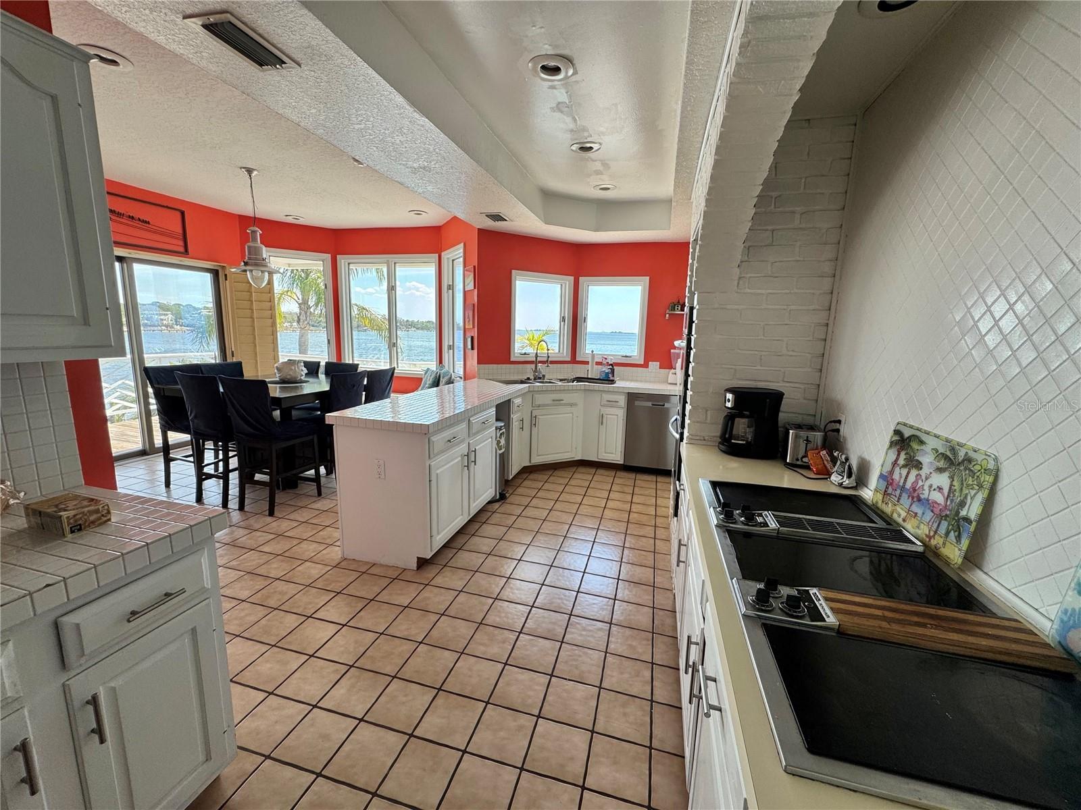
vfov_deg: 85.7
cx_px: 540
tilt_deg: -9.9
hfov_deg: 102.1
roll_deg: -2.1
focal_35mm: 14
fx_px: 437
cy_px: 405
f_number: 2.2
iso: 40
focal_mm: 2.22
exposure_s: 1/105
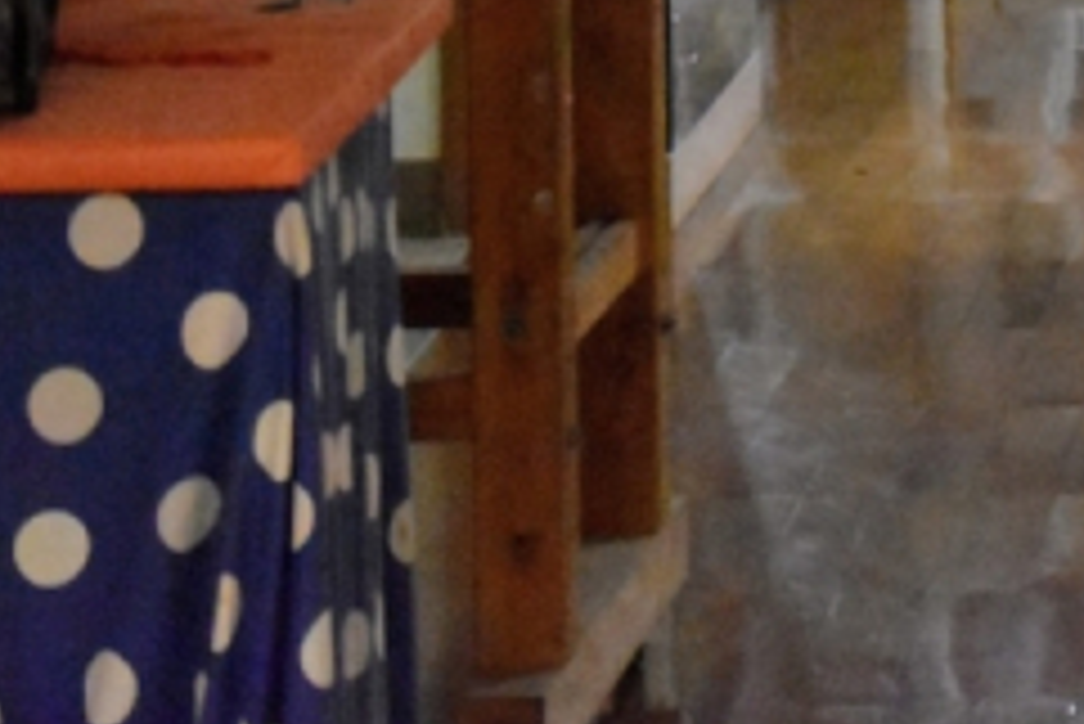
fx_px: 7201
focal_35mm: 239
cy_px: -465
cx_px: 1255
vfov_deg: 5.7
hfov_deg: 8.5
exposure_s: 1/60
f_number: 4.5
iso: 8000
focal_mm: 48
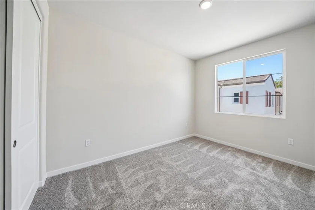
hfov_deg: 112.6
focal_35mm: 12
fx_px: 105
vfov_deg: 90.0
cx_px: 158
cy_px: 105
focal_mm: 12
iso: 200
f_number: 7.1
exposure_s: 1/30
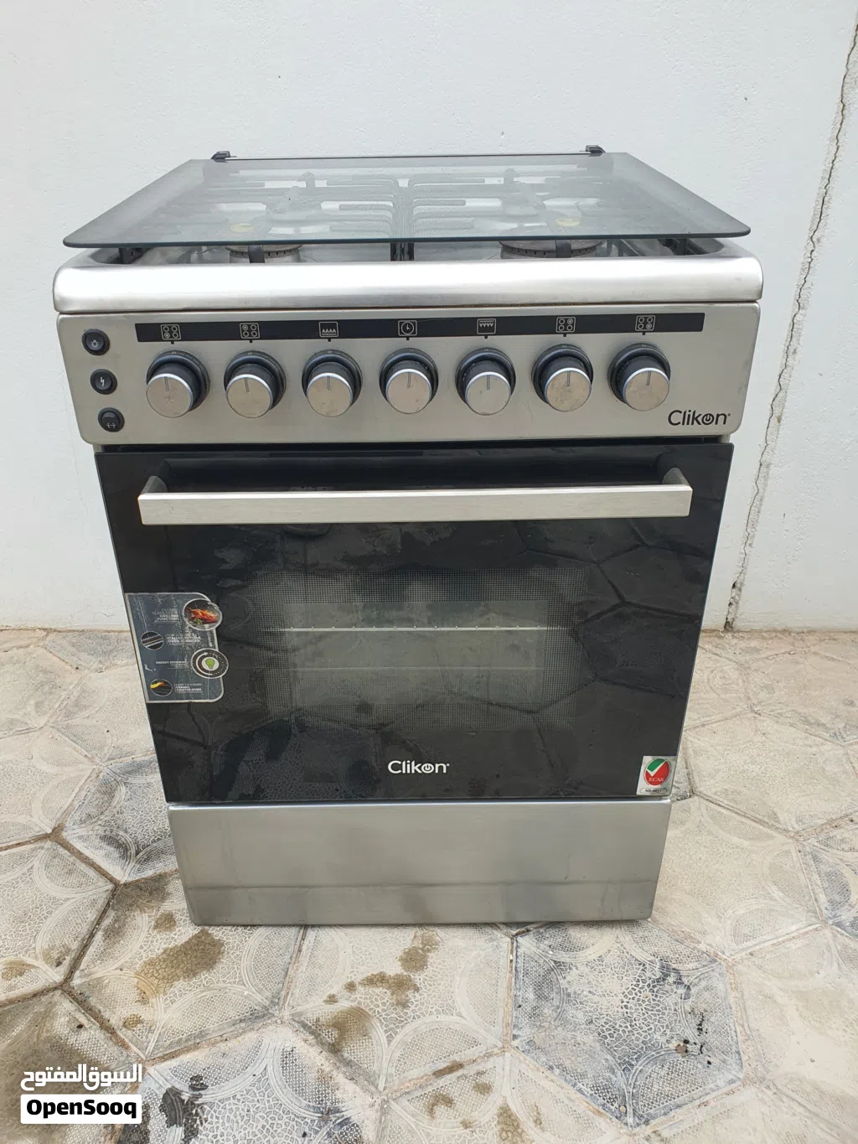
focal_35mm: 26
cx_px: 429
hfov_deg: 53.1
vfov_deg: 67.3
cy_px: 572
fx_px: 859
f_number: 2.4
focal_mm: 4.3
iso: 50
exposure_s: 1/128
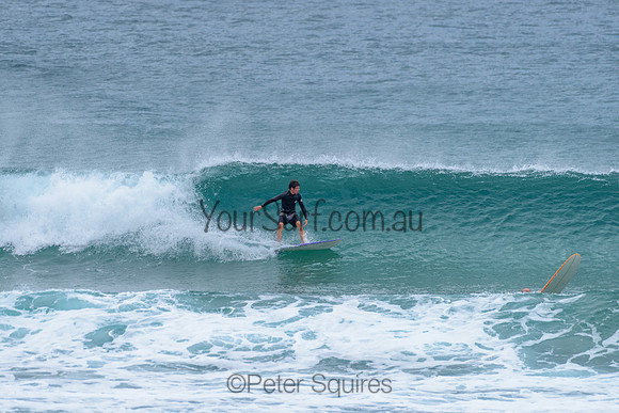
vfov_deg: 2.2
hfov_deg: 3.4
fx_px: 10545
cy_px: 201
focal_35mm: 613
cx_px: 301
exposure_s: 1/2000
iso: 450
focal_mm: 500
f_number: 5.6
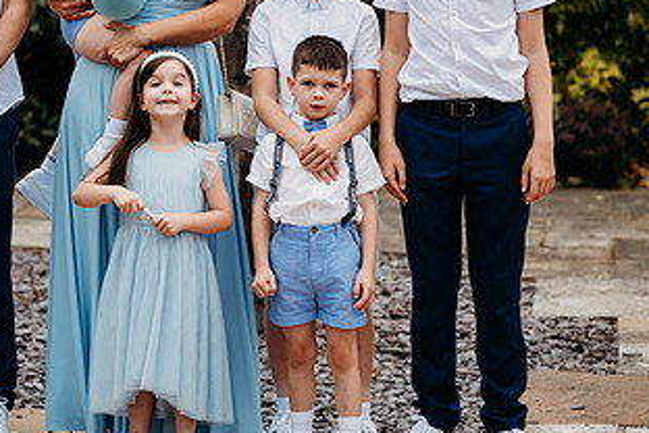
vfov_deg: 8.4
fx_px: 2938
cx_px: 260
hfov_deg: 12.6
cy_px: 79
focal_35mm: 163
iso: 100
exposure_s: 1/800
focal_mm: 85
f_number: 2.2
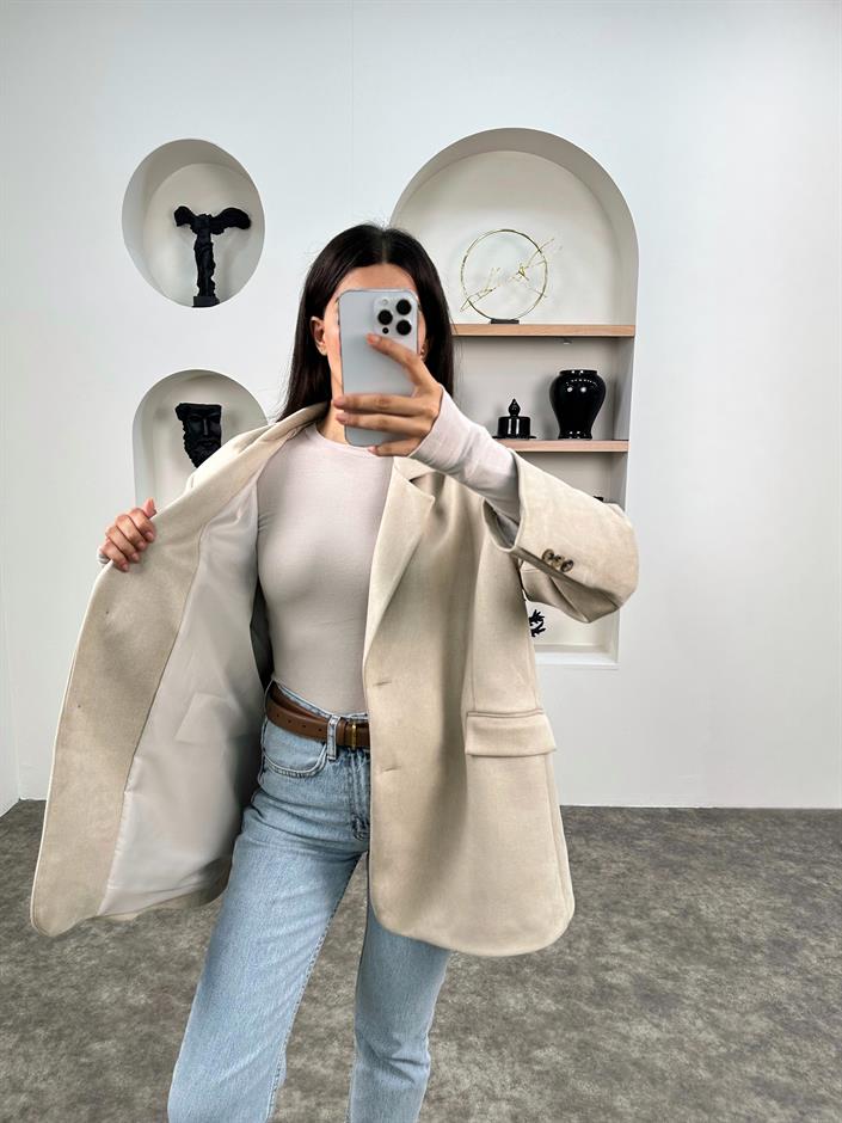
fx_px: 778
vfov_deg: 71.6
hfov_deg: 56.8
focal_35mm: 24
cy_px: 562
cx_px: 421
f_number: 1.78
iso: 80
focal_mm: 6.86
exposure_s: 1/266
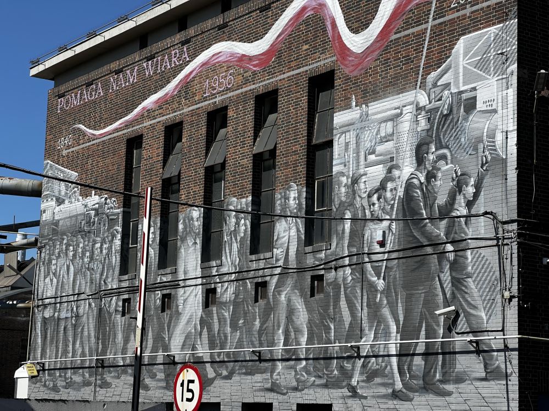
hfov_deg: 25.3
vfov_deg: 19.1
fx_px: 1221
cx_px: 274
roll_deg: -1.4
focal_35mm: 77
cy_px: 206
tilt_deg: +10.4
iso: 32
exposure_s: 1/881
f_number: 2.8
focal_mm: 9
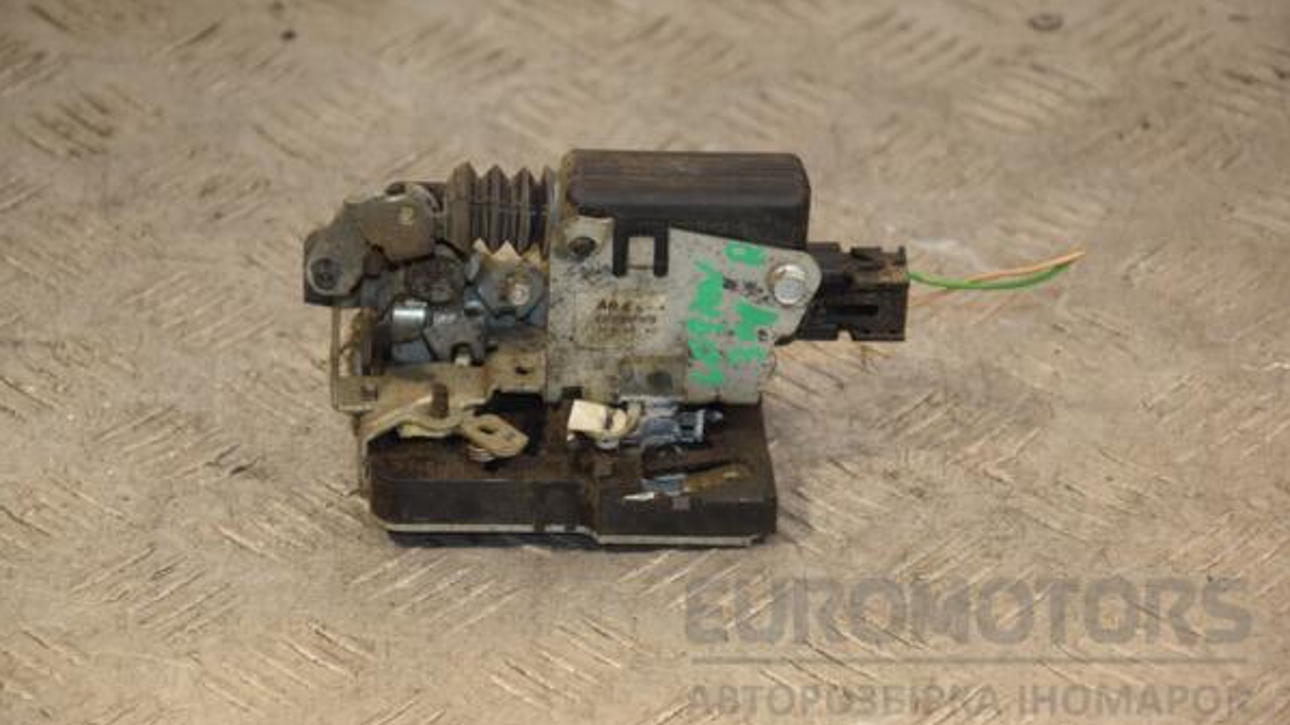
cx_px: 645
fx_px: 4856
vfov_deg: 8.5
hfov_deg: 15.1
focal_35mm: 142
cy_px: 324
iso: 800
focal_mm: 90
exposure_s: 1/160
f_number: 5.6
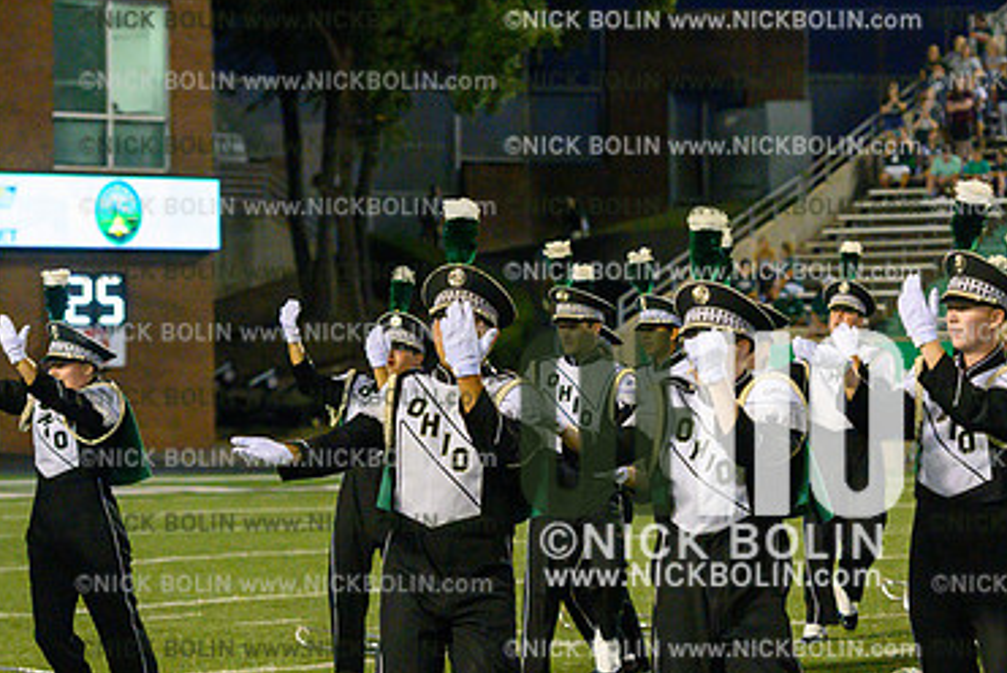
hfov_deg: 12.5
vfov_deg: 8.4
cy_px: 460
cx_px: 711
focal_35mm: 164
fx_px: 4591
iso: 10000
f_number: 4
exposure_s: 1/1600
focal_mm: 105
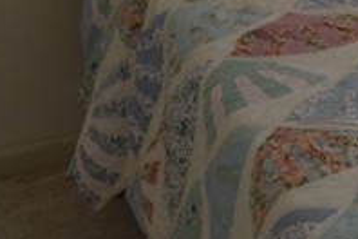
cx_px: 756
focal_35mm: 148
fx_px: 1472
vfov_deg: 8.7
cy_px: -257
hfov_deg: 12.1
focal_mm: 18
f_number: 3.5
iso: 450
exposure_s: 1/60
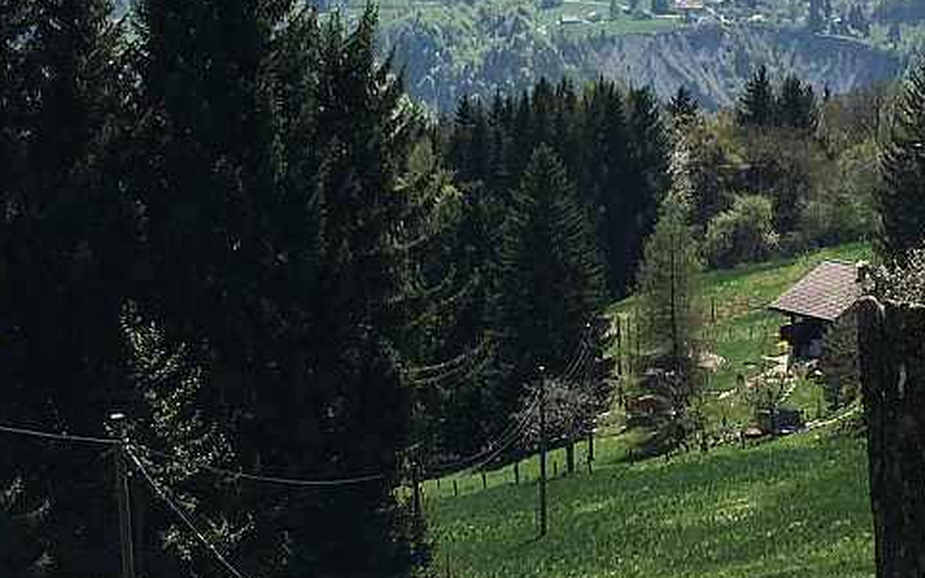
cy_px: -27
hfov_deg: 20.3
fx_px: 2571
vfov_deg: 12.6
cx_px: 626
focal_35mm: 102
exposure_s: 1/1789
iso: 25
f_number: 2.2
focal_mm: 4.15
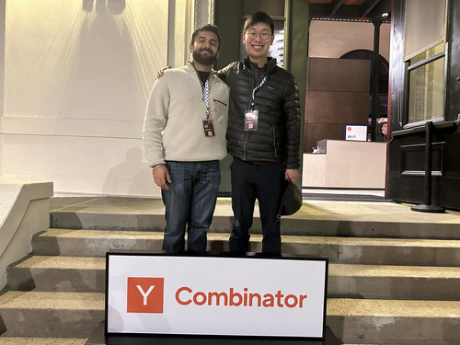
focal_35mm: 24
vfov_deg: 56.8
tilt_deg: -1.3
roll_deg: -1.9
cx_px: 230
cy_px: 172
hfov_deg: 71.6
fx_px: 319
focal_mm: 6.86
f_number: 1.78
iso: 1000
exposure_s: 1/40
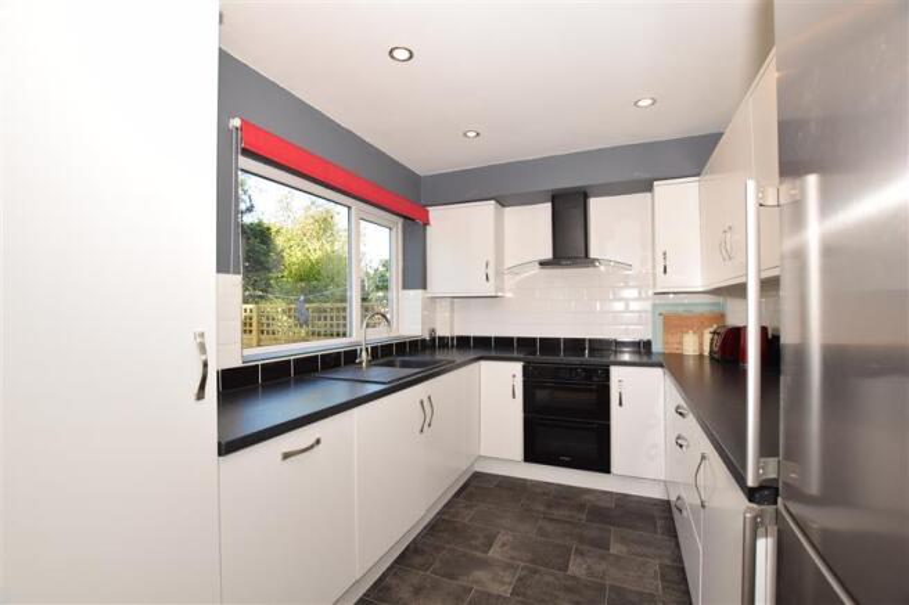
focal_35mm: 15
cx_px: 454
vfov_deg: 77.3
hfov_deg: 100.4
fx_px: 379
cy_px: 302
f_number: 5.6
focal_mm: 10
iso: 200
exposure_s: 1/125
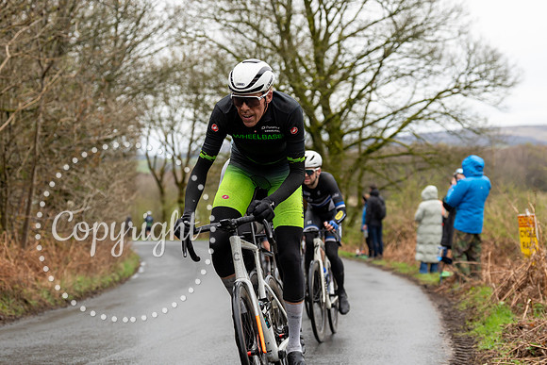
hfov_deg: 24.2
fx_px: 1275
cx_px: 268
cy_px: 147
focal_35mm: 84
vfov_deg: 16.3
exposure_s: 1/1000
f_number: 3.5
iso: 640
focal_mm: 70
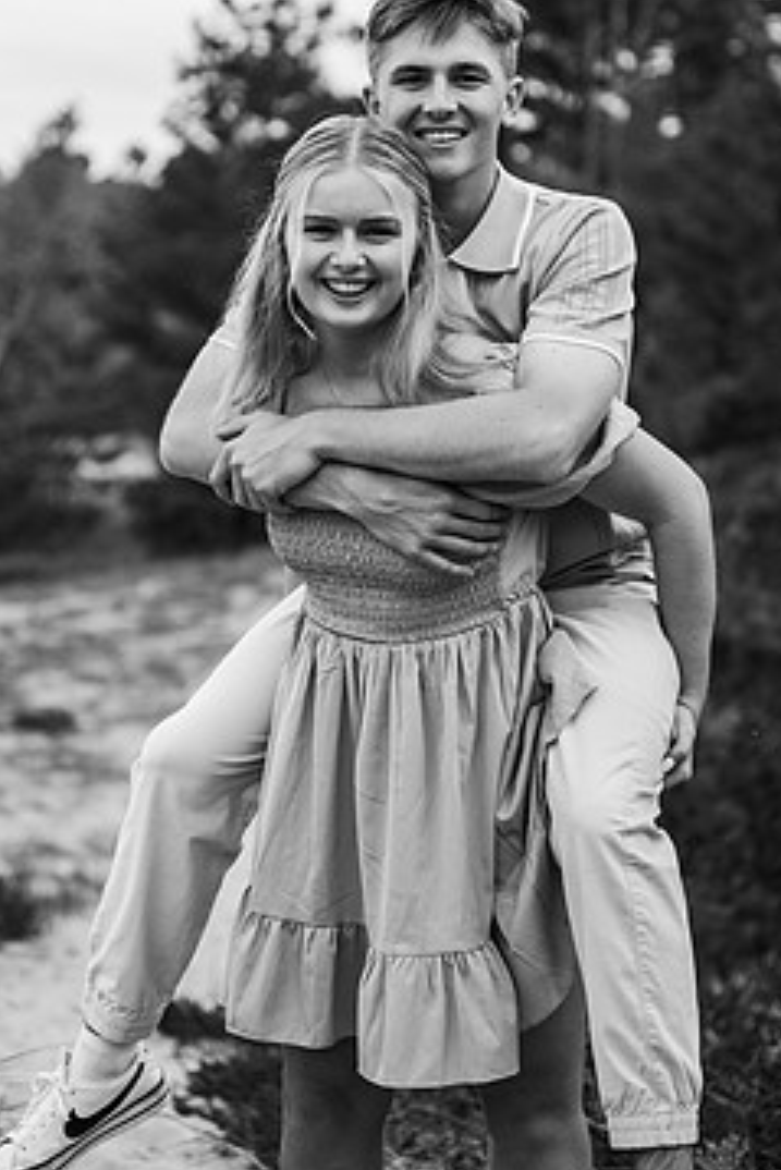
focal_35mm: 88
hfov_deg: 15.5
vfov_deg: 23.1
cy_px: 474
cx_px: 327
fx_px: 2861
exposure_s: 1/1000
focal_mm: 70
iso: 320
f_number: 2.8
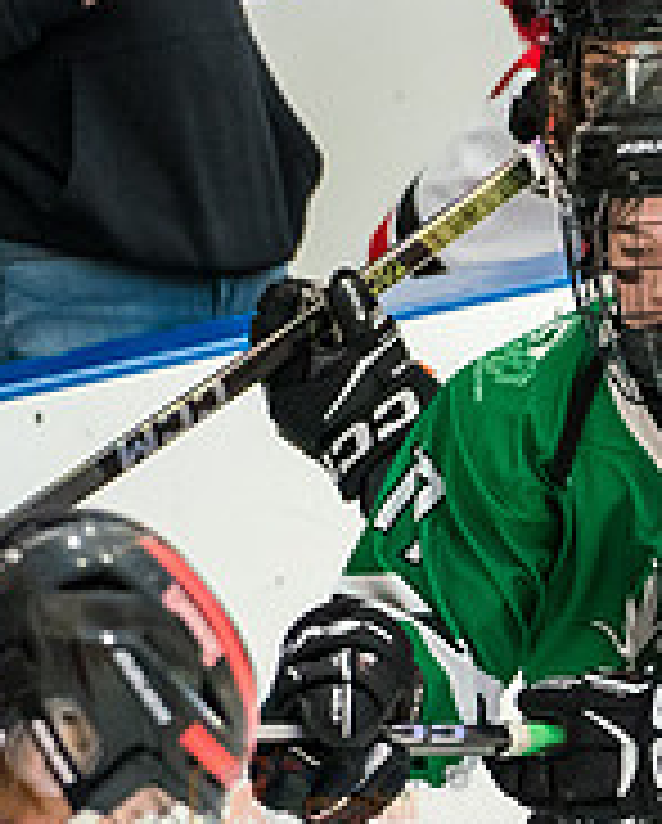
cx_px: 814
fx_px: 21694
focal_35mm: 888
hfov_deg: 1.7
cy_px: 574
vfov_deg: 2.2
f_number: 2.8
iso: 2000
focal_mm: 150
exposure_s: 1/2000
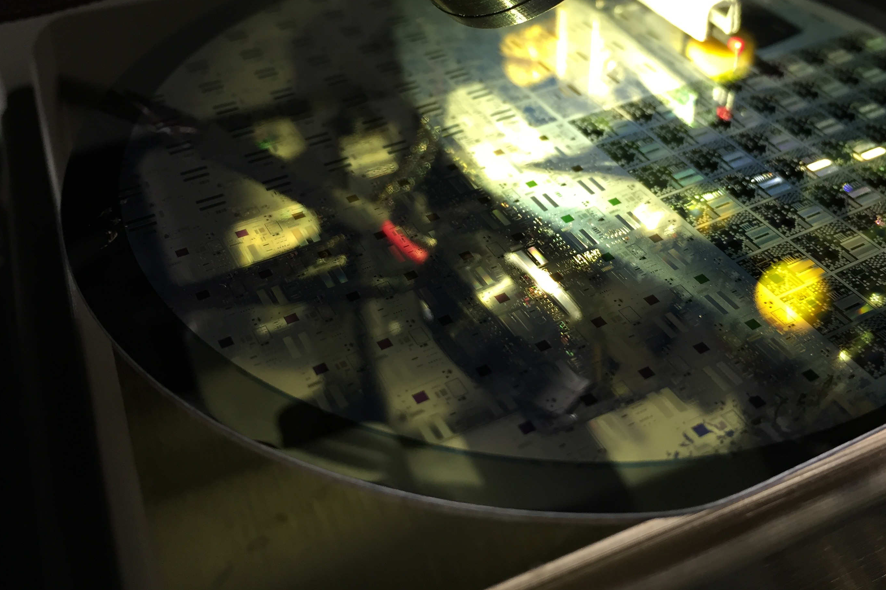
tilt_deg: -36.9
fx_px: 886
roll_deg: -1.4
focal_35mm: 36
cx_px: 506
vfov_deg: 36.5
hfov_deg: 53.0
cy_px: 195
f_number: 2.2
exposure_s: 1/30
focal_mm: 4.15
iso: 64
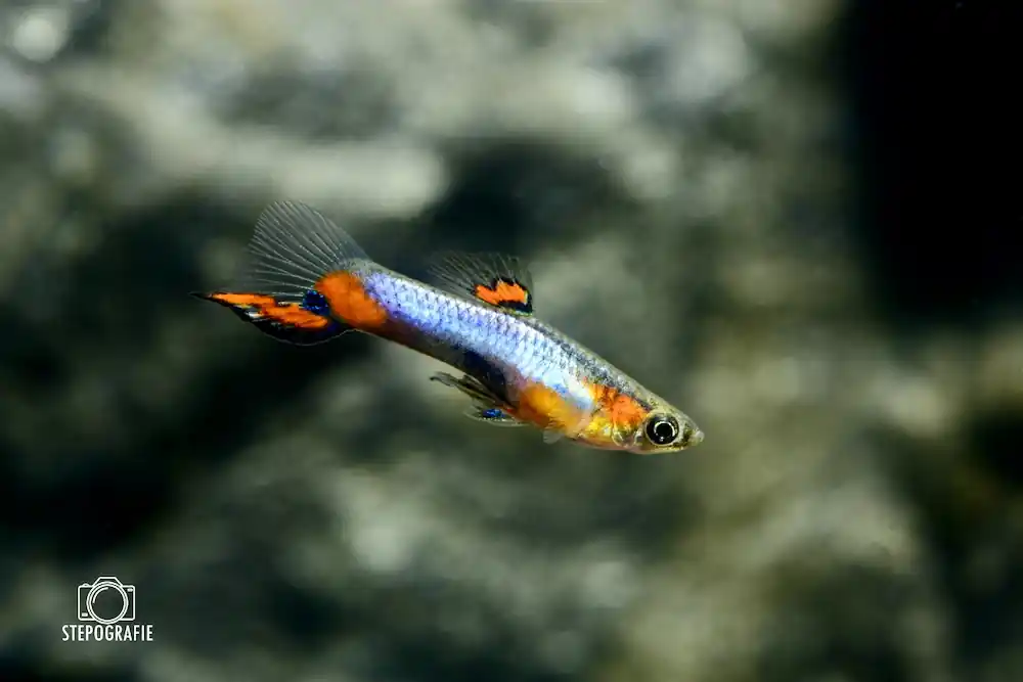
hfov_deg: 13.0
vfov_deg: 8.7
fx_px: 4476
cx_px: 512
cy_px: 341
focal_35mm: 158
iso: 100
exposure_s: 1/250
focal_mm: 105
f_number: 13
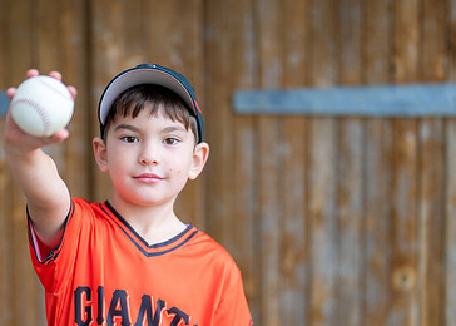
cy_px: 218
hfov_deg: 19.3
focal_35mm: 103
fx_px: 1334
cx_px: 132
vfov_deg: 13.9
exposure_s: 1/640
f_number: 1.2
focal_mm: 50
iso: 500
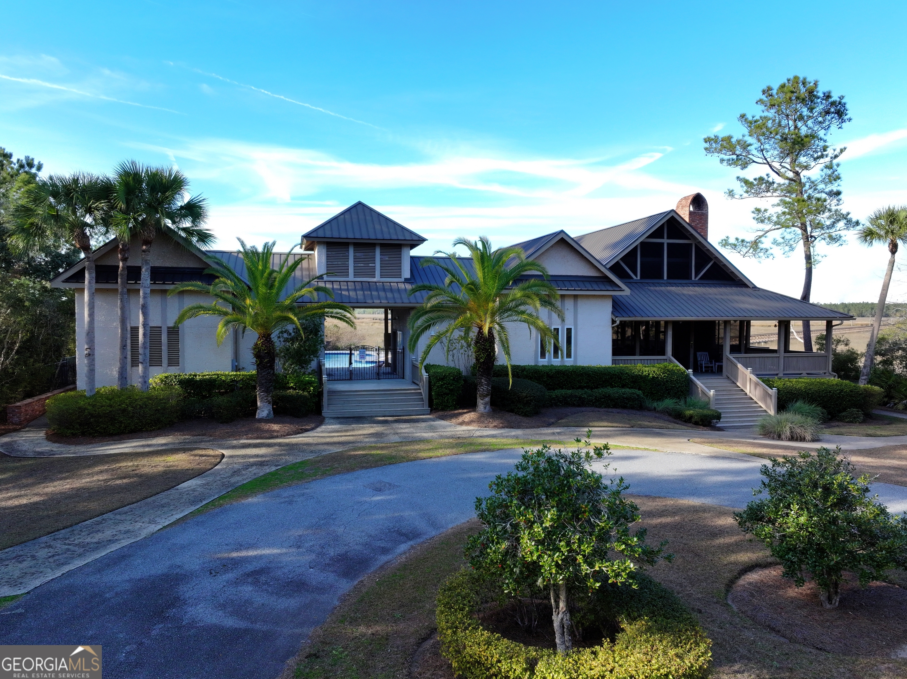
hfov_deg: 71.6
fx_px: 629
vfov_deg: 56.8
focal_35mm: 24
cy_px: 340
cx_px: 454
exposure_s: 1/120
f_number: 8
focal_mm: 12.29
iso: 200
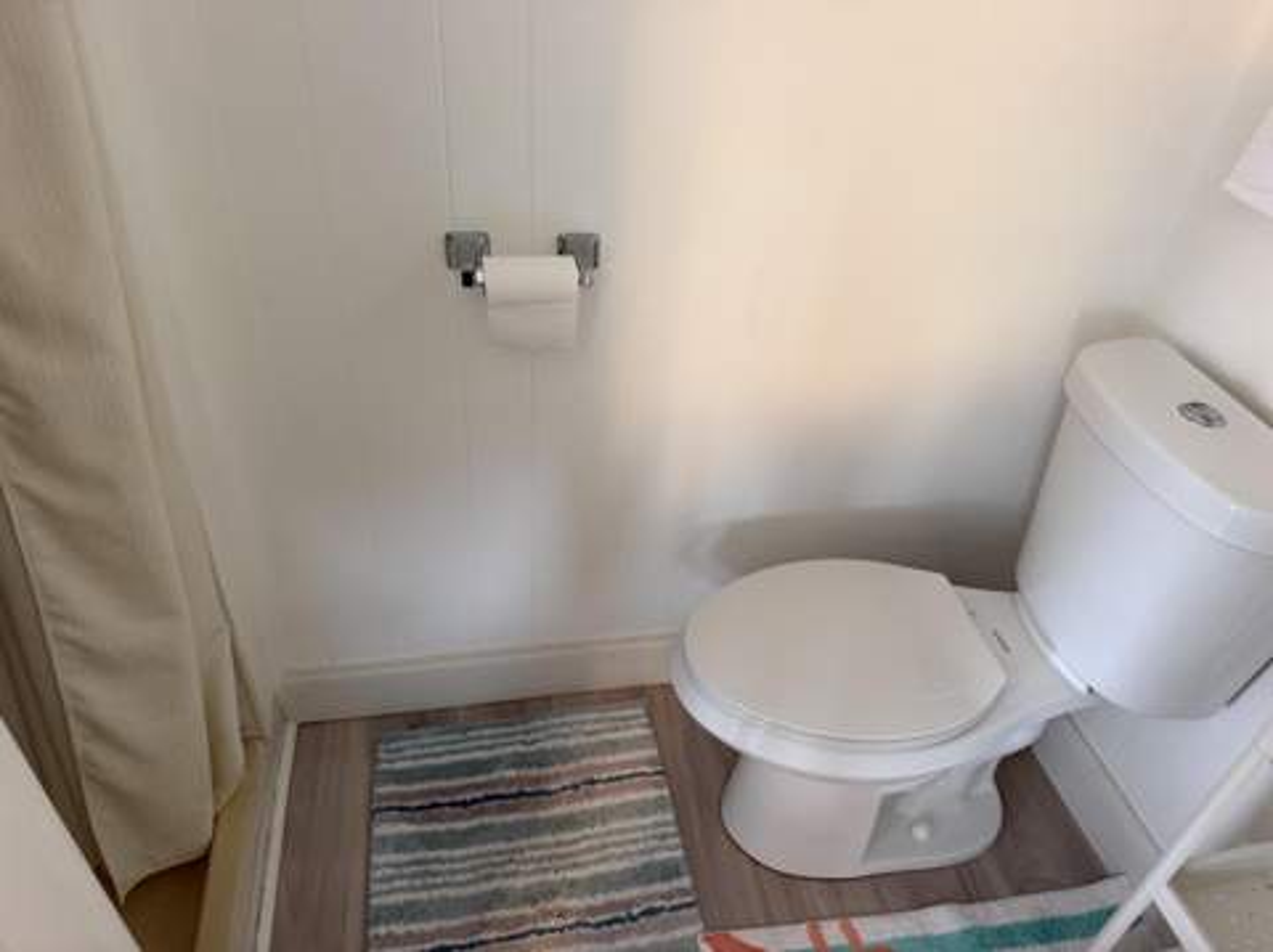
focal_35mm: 24
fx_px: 882
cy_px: 476
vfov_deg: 56.7
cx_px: 636
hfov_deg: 71.7
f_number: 1.78
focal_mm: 6.76
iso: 320
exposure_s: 1/60
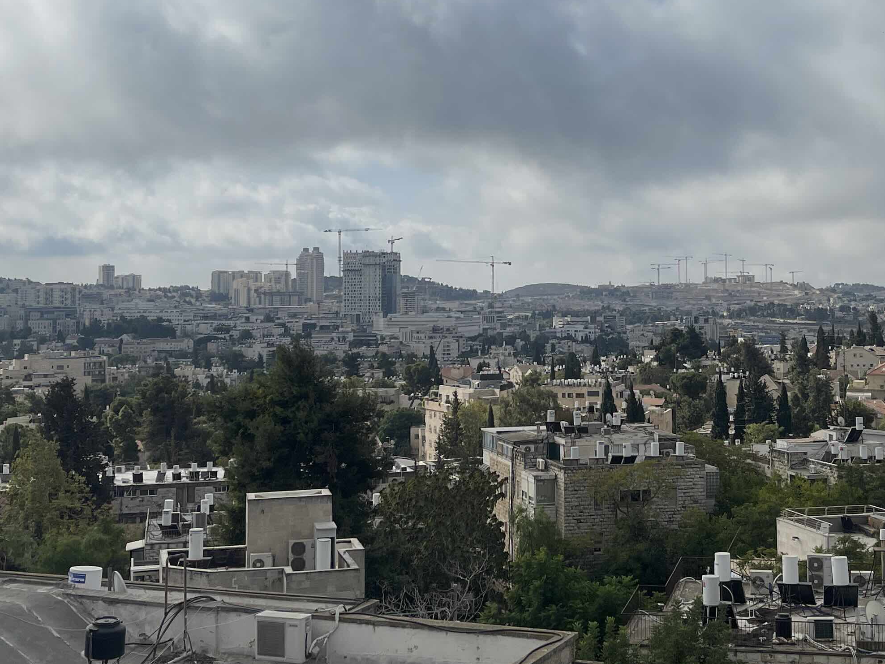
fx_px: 1304
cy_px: 229
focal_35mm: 51
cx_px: 565
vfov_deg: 28.4
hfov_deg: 37.2
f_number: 1.6
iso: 32
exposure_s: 1/10989
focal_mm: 5.1
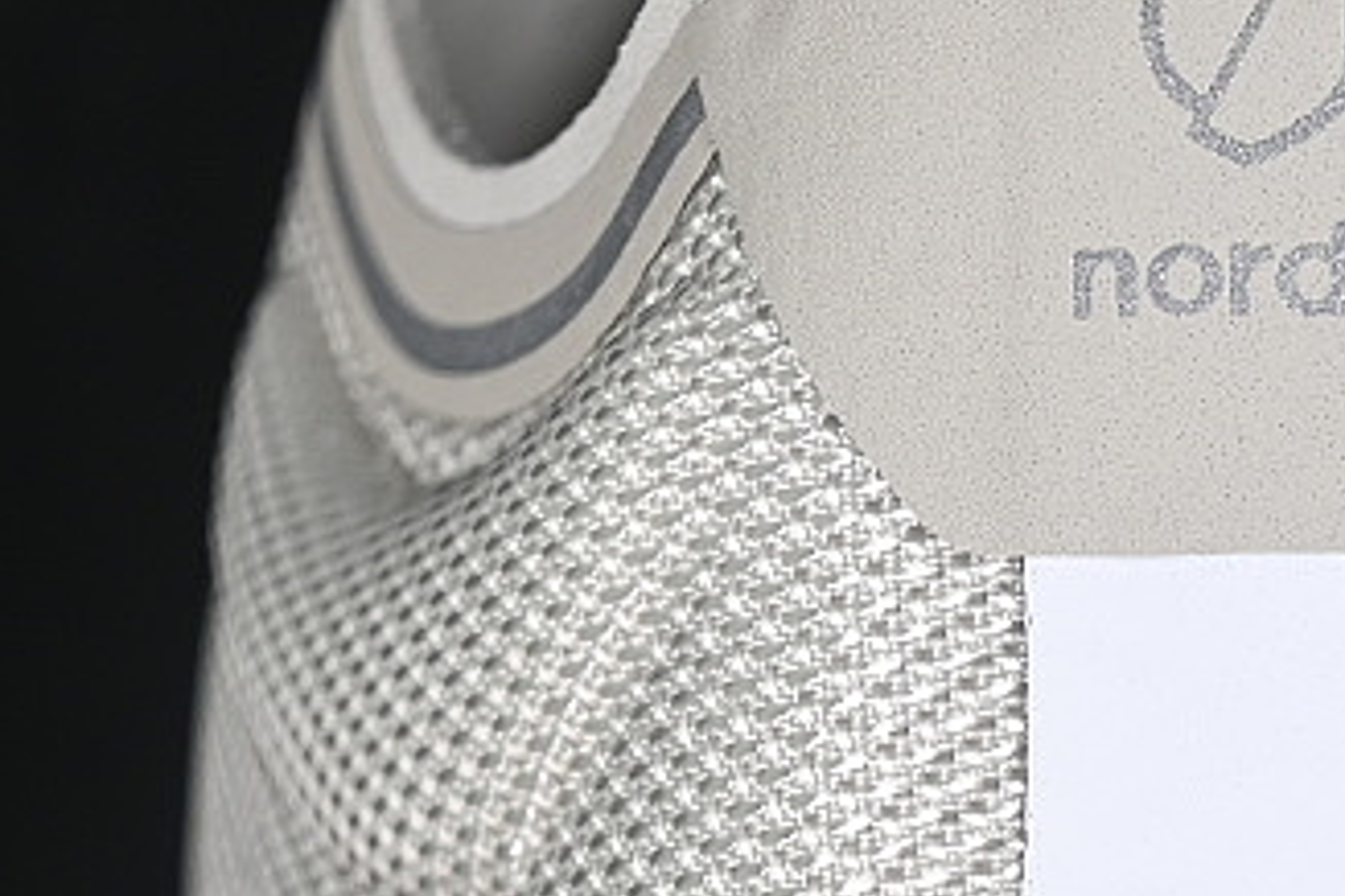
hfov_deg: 8.3
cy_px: 1138
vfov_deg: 5.5
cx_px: 1160
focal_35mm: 248
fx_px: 9265
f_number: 7.1
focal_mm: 50
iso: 160
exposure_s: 1/80
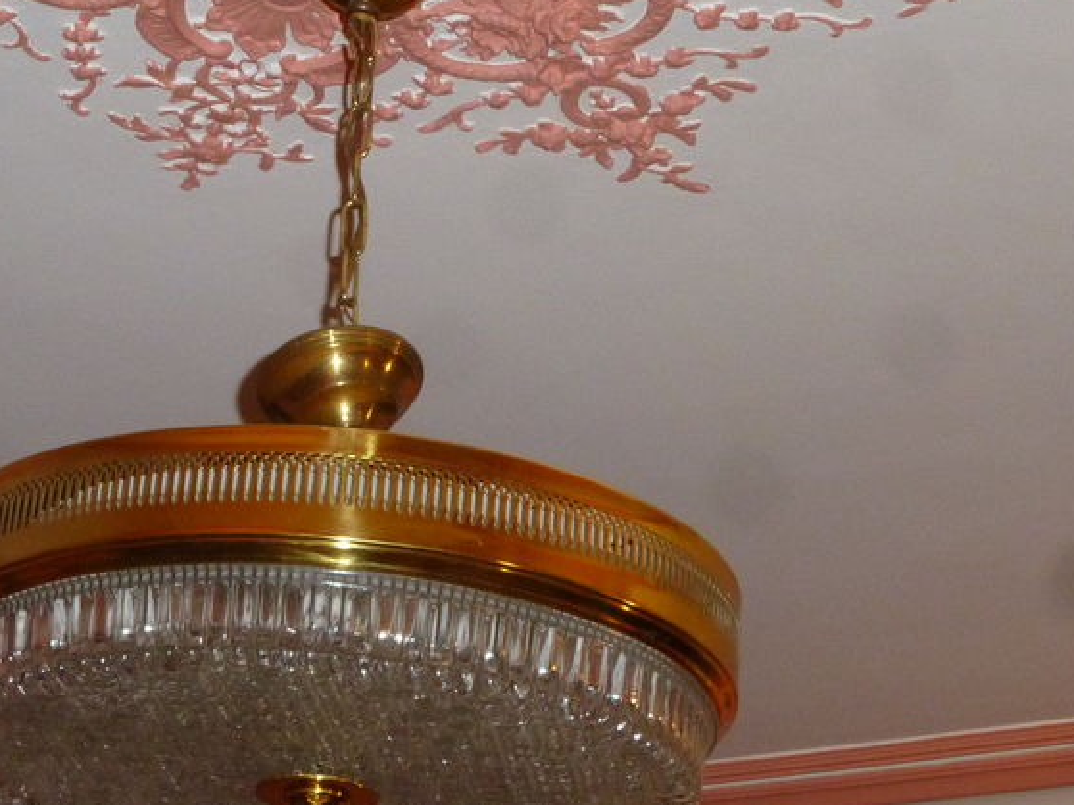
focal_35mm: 102
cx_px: 234
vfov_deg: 14.5
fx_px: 3164
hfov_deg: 19.1
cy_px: 478
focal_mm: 10.1
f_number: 4.4
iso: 800
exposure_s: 1/60
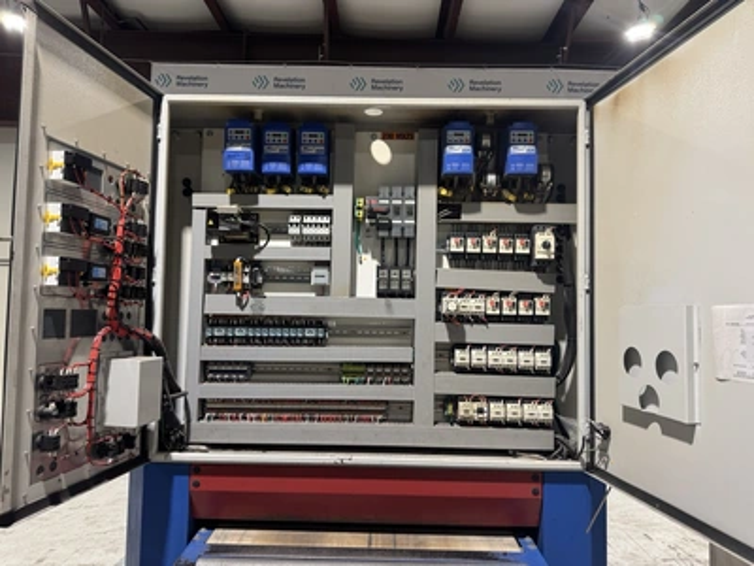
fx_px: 523
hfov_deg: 71.6
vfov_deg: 56.8
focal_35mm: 24
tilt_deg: +2.2
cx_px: 377
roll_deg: -1.6
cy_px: 283
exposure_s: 1/120
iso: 200
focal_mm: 6.76
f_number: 1.78
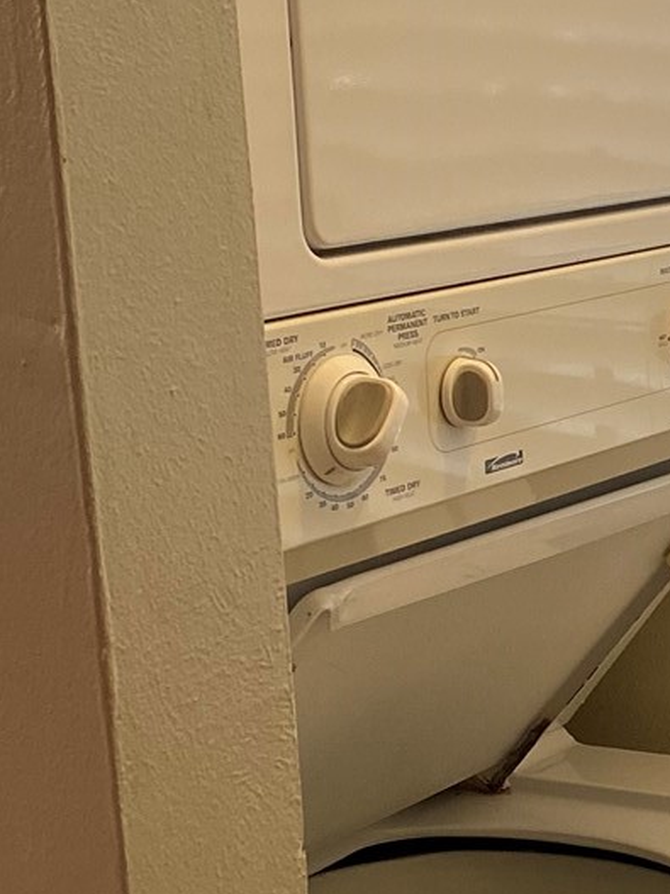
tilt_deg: -13.1
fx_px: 2608
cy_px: 578
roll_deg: +1.0
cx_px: 1004
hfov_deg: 13.8
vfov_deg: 19.4
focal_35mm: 101
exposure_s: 1/60
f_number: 1.8
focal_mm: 4.25
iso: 64
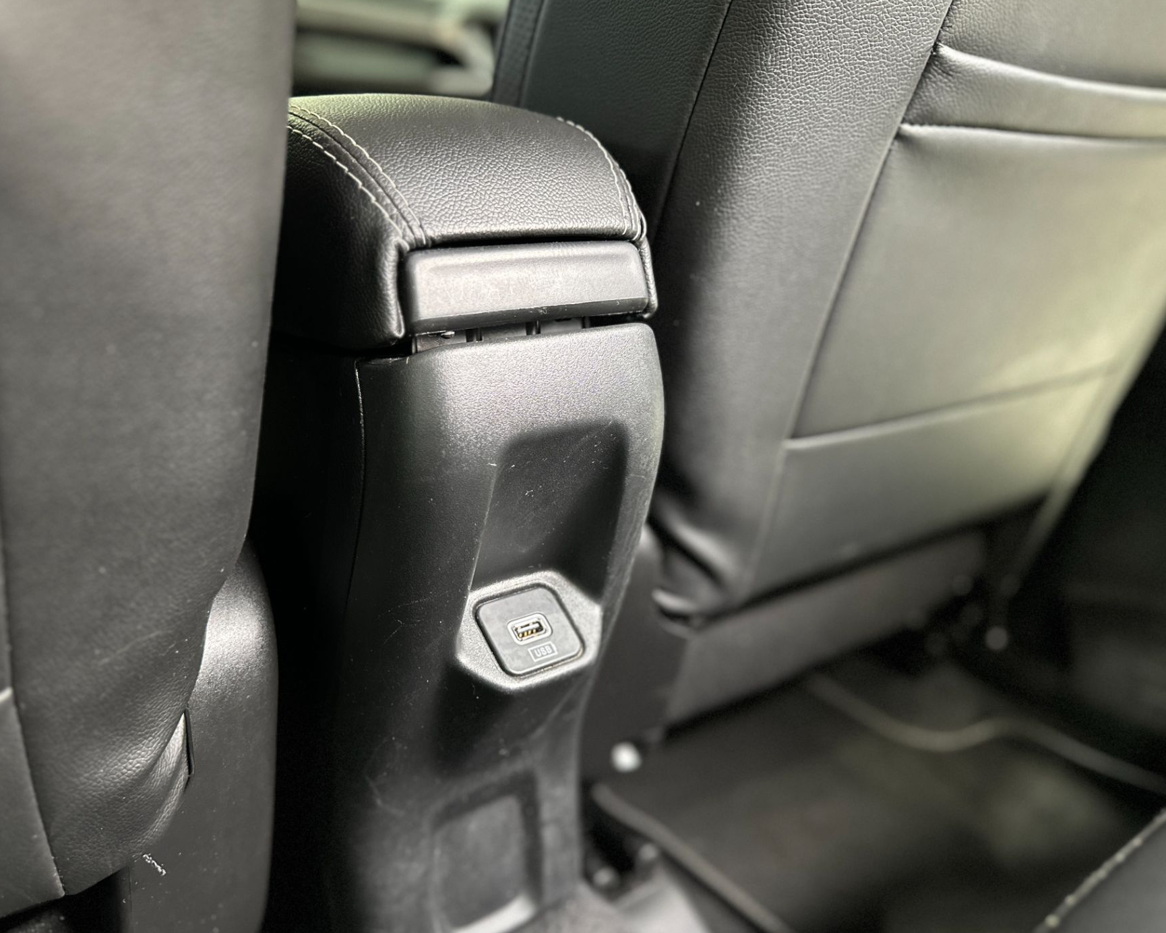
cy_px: 478
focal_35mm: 26
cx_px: 546
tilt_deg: -16.7
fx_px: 897
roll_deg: +0.6
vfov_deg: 54.9
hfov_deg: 66.0
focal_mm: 6.86
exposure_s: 1/40
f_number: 1.78
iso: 1000
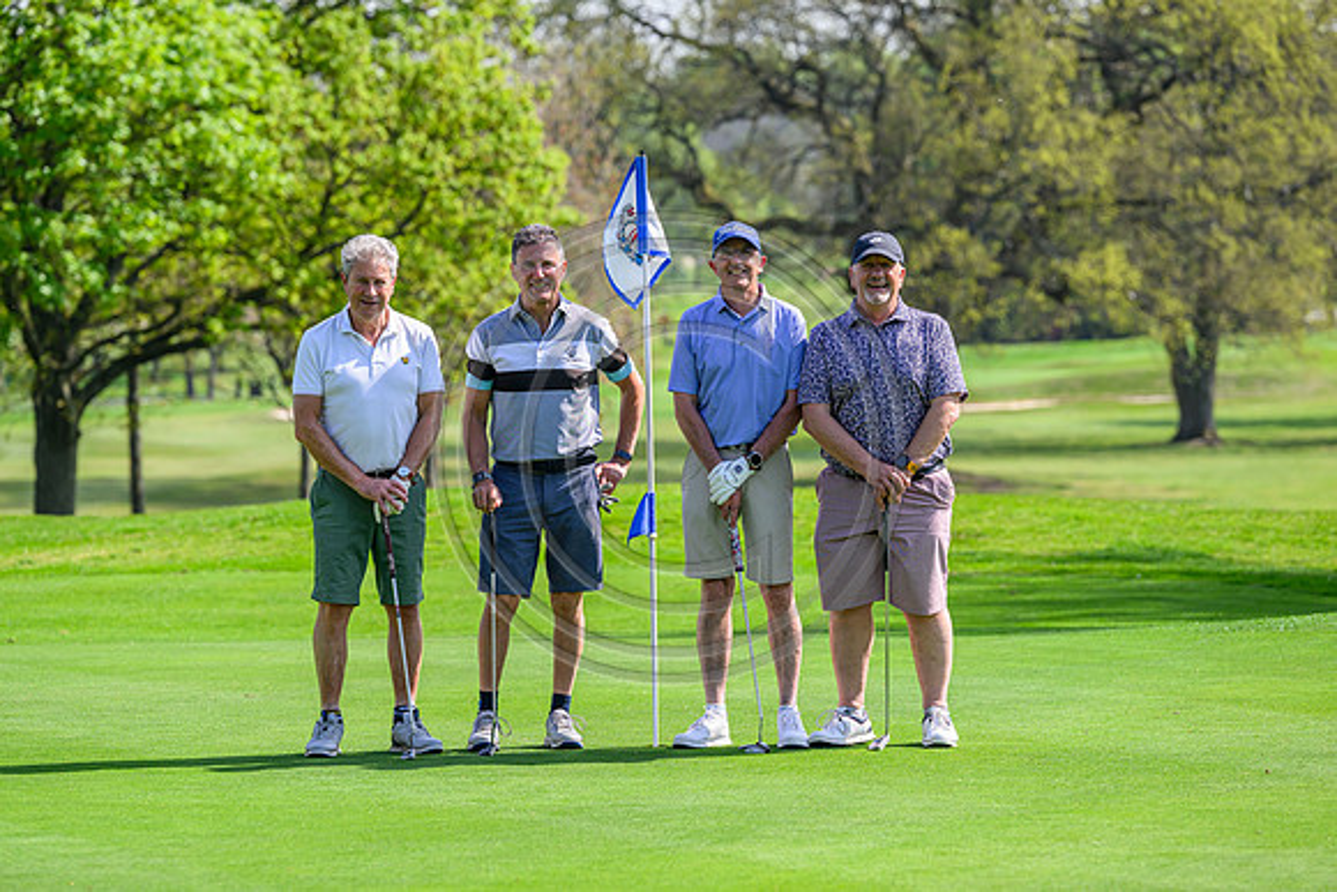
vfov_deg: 7.6
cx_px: 668
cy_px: 446
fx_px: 6686
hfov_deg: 11.4
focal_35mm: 180
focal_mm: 180
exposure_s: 1/1600
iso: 500
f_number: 5
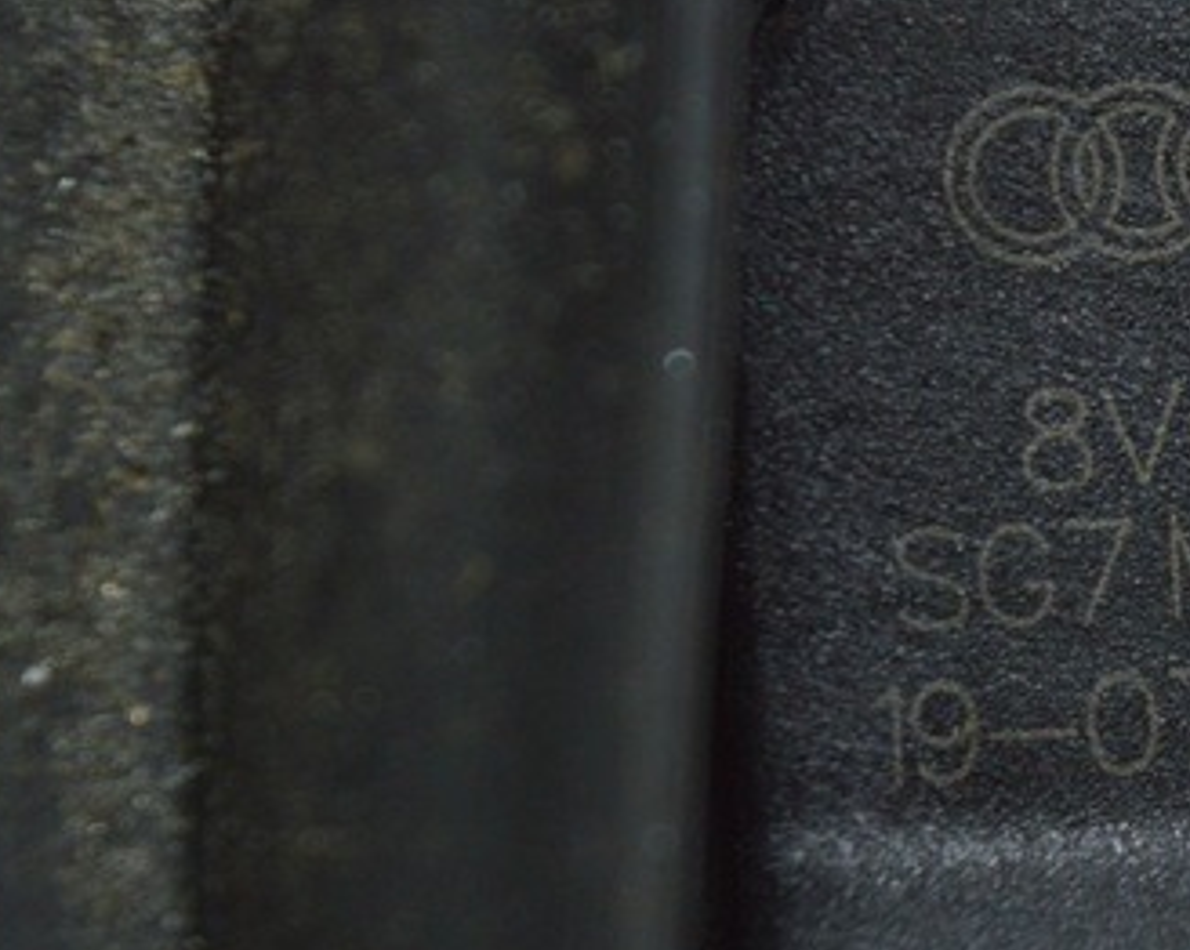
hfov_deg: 7.9
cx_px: 1513
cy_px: 281
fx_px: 8499
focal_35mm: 241
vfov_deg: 6.4
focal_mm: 55
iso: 400
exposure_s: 1/40
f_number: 5.6
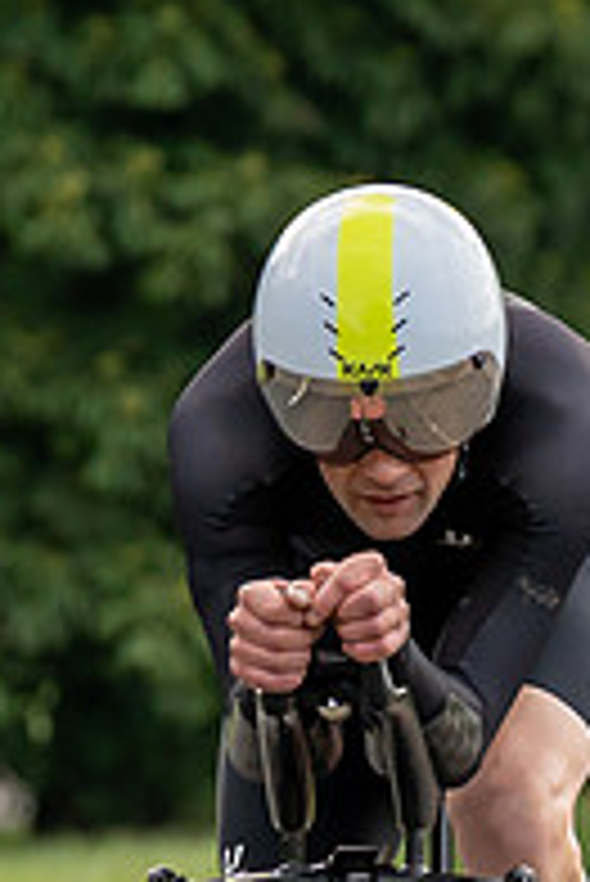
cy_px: 1005
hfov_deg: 1.6
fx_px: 21275
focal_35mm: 867
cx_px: 29
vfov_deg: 2.4
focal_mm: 115
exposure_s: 1/1000
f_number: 4
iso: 320
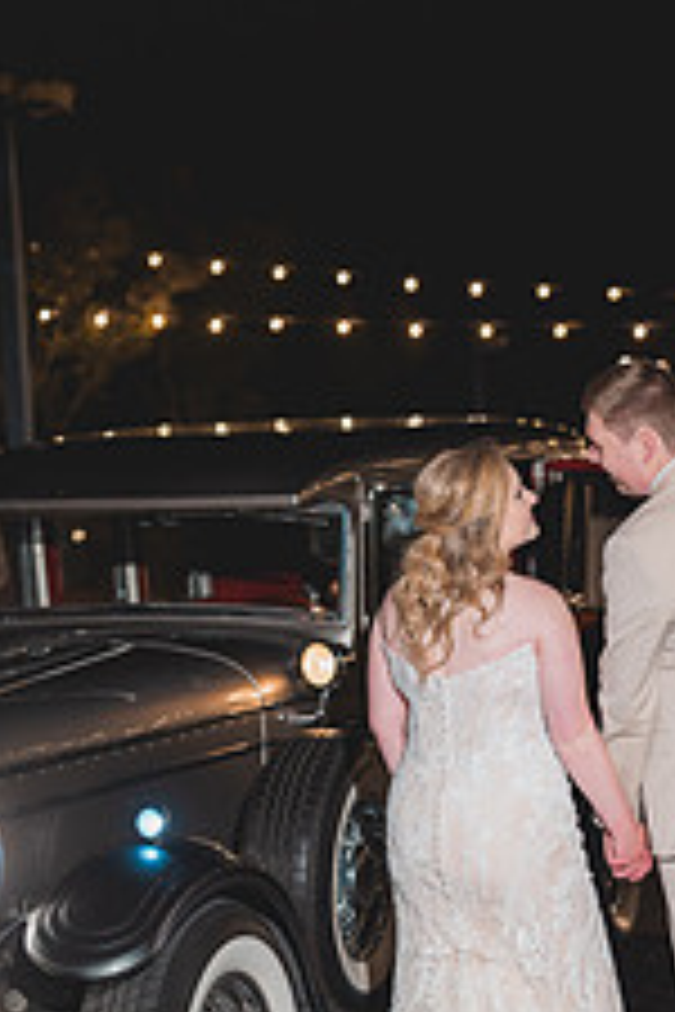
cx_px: 378
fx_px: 2812
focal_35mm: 100
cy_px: 855
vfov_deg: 20.1
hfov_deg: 13.7
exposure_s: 1/100
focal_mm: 50
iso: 500
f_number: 1.8
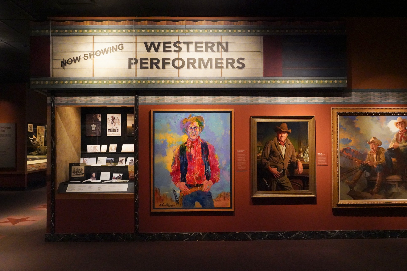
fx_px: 350
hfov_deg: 60.3
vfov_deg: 42.3
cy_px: 132
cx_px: 207
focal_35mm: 31
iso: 16000
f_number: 8
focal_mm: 30
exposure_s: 1/100
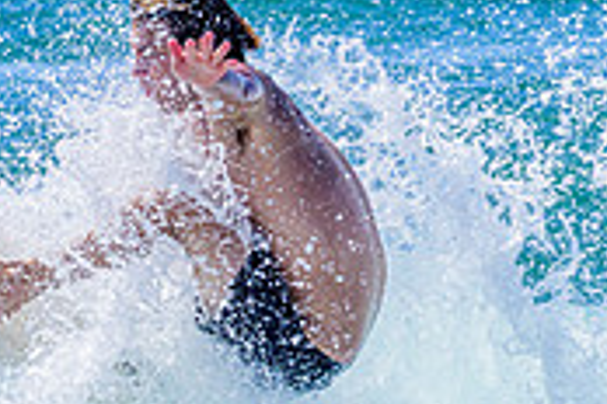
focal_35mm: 1596
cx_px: -55
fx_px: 26908
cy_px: 428
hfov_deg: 1.3
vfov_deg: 0.9
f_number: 11
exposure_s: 1/2000
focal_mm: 400
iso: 1250
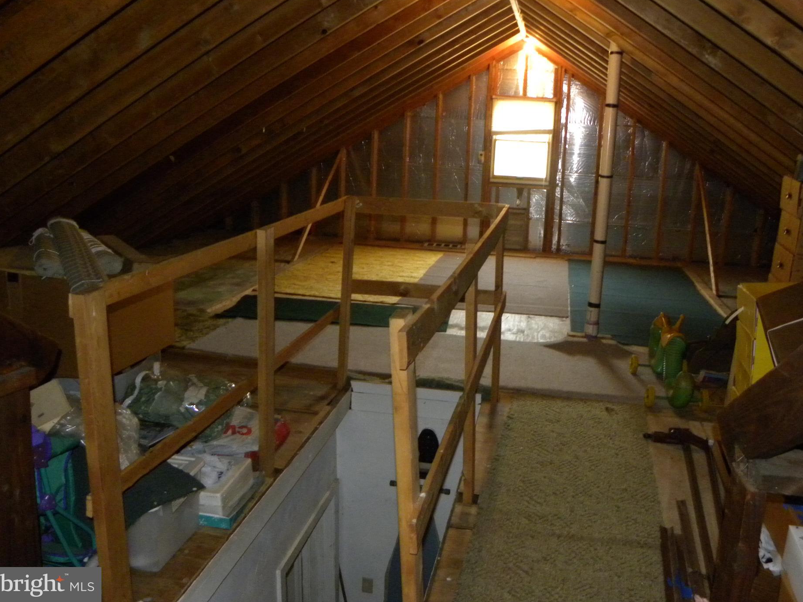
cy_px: 267
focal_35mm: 29
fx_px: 673
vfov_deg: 48.1
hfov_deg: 61.5
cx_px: 440
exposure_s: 1/30
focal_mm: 4.6
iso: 400
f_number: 2.8
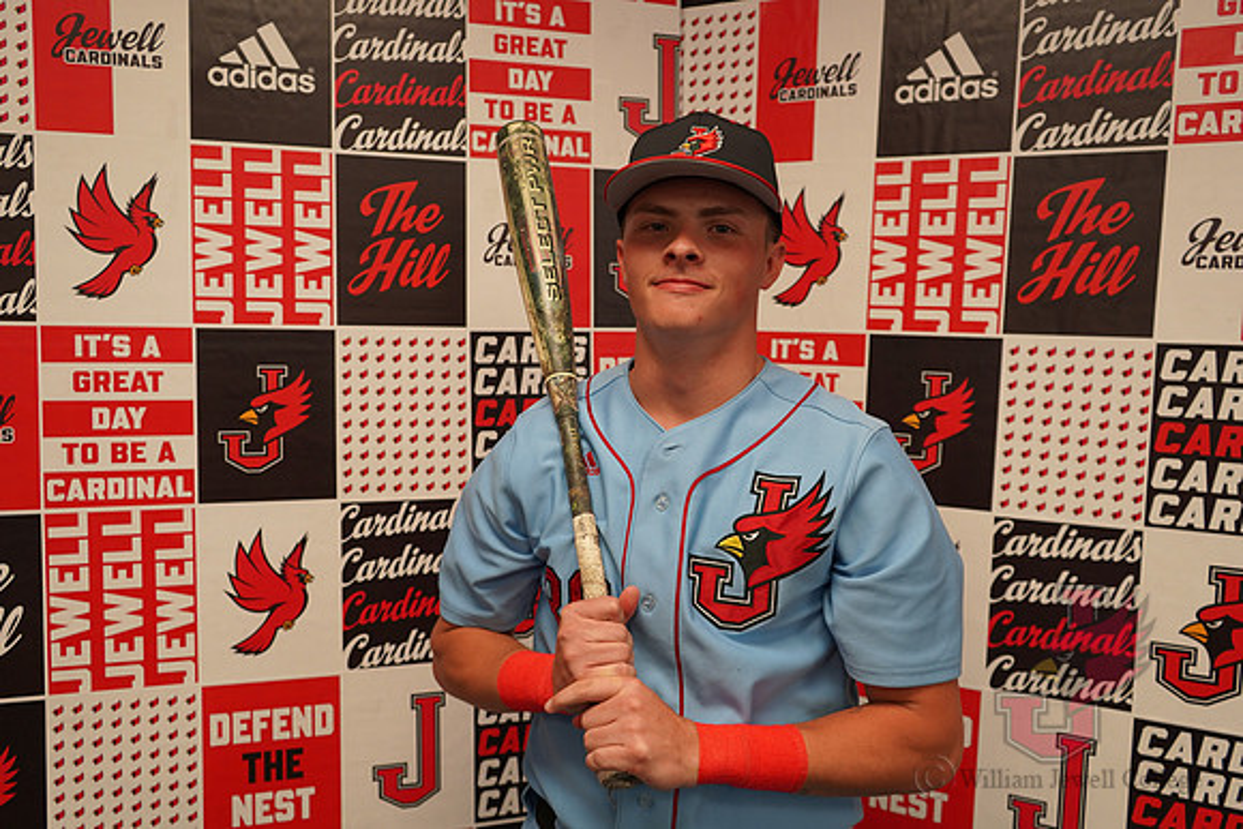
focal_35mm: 29
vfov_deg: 45.0
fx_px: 1001
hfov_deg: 63.6
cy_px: 414
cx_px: 622
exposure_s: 1/160
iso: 800
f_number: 4
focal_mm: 29
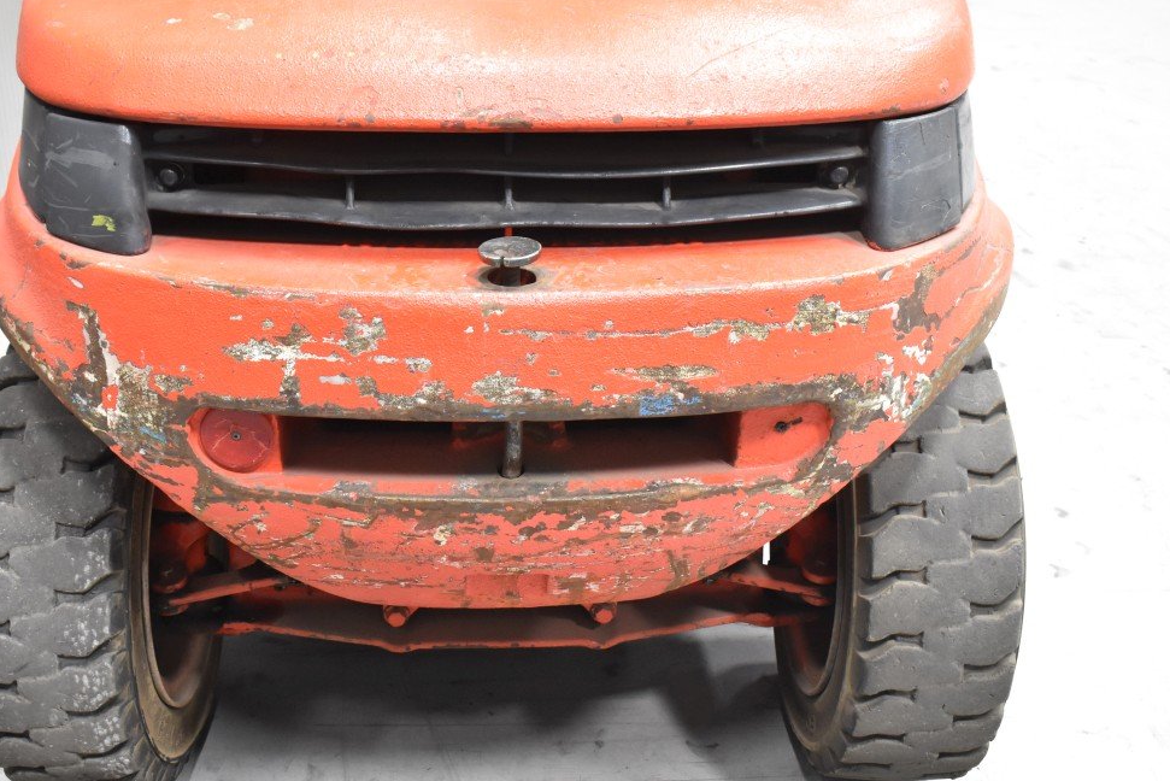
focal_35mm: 43
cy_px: 376
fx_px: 1385
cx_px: 506
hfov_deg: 45.7
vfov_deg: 31.5
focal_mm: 23
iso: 1600
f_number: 5
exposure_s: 1/15
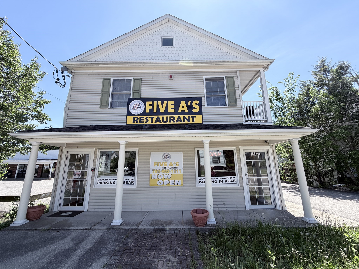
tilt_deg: +12.0
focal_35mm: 14
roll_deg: +1.3
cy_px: 134
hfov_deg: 102.1
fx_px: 145
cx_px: 180
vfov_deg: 85.7
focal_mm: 2.22
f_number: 2.2
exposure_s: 1/770
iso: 32
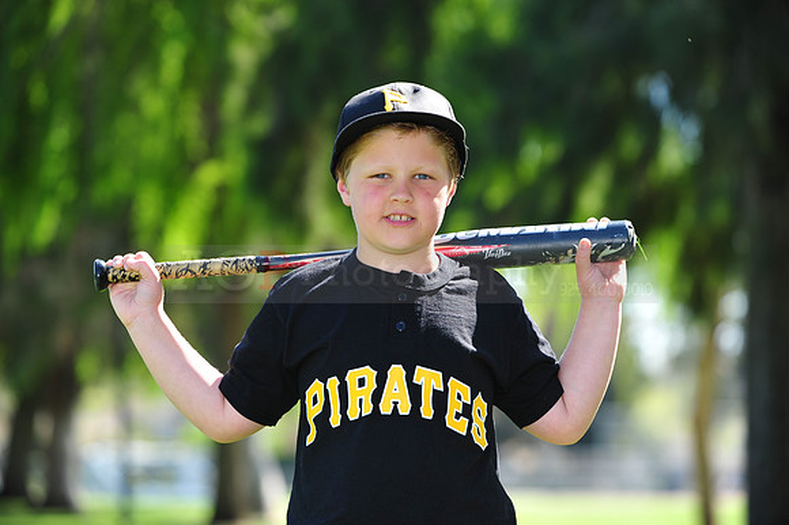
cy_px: 262
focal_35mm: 135
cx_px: 394
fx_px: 2957
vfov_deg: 10.1
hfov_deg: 15.2
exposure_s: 1/400
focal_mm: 135
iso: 200
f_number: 4.5
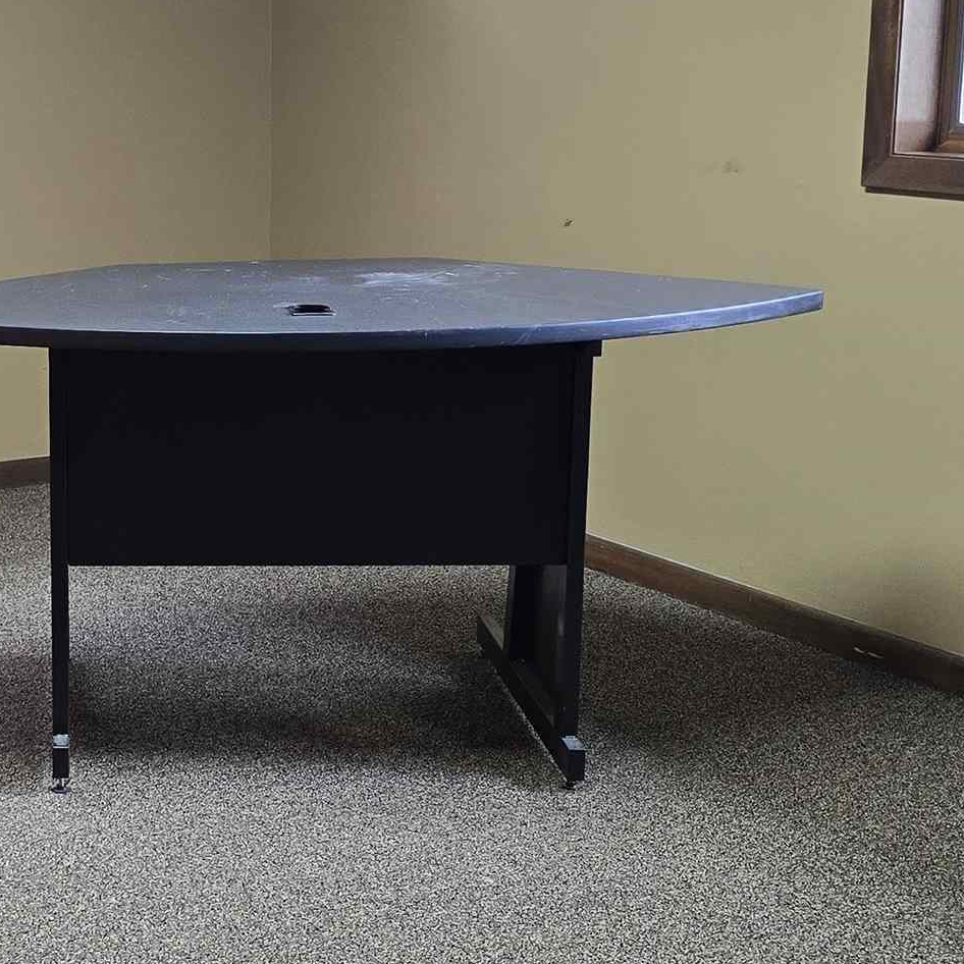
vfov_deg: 26.1
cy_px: 463
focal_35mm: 66
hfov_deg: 24.7
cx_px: -29
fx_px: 2079
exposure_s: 1/120
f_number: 1.7
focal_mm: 6.3
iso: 160
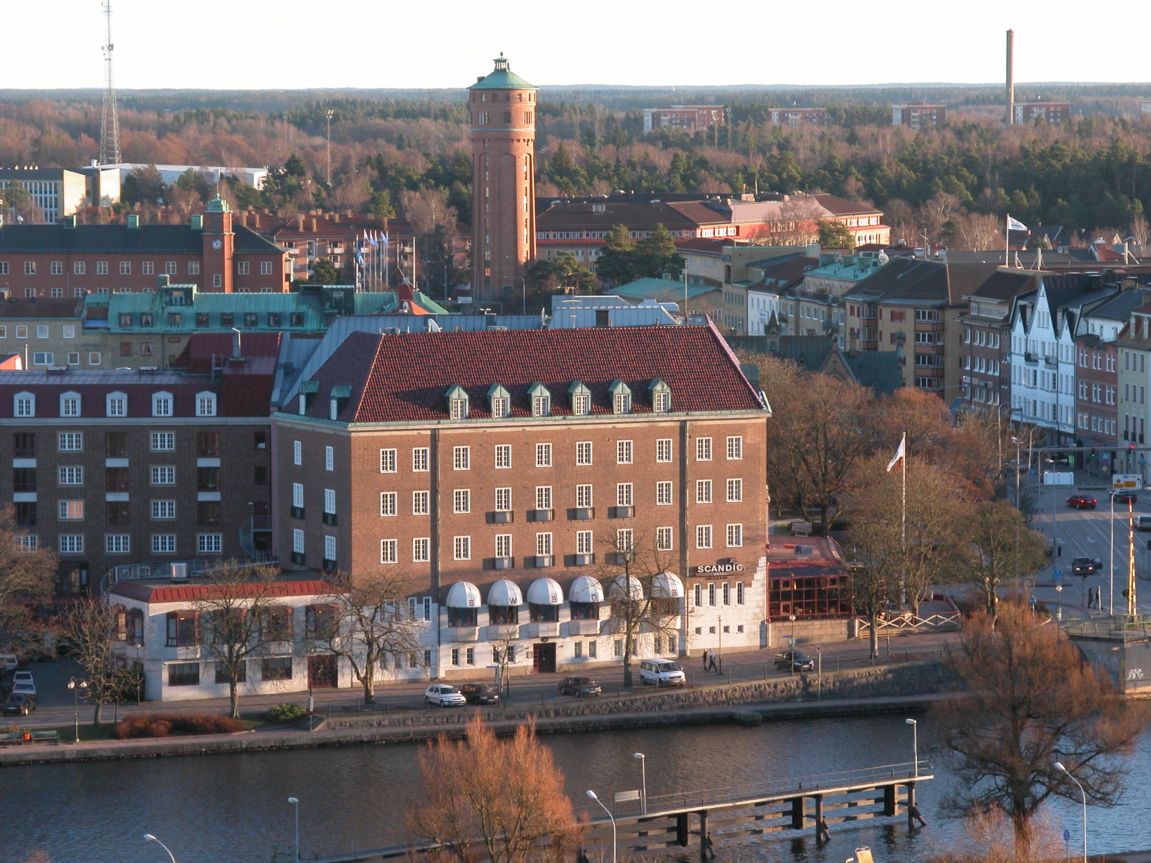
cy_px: 432
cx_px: 576
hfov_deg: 12.3
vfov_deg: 9.2
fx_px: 5353
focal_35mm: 161
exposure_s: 1/56.9
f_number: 7
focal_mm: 41.1
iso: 100
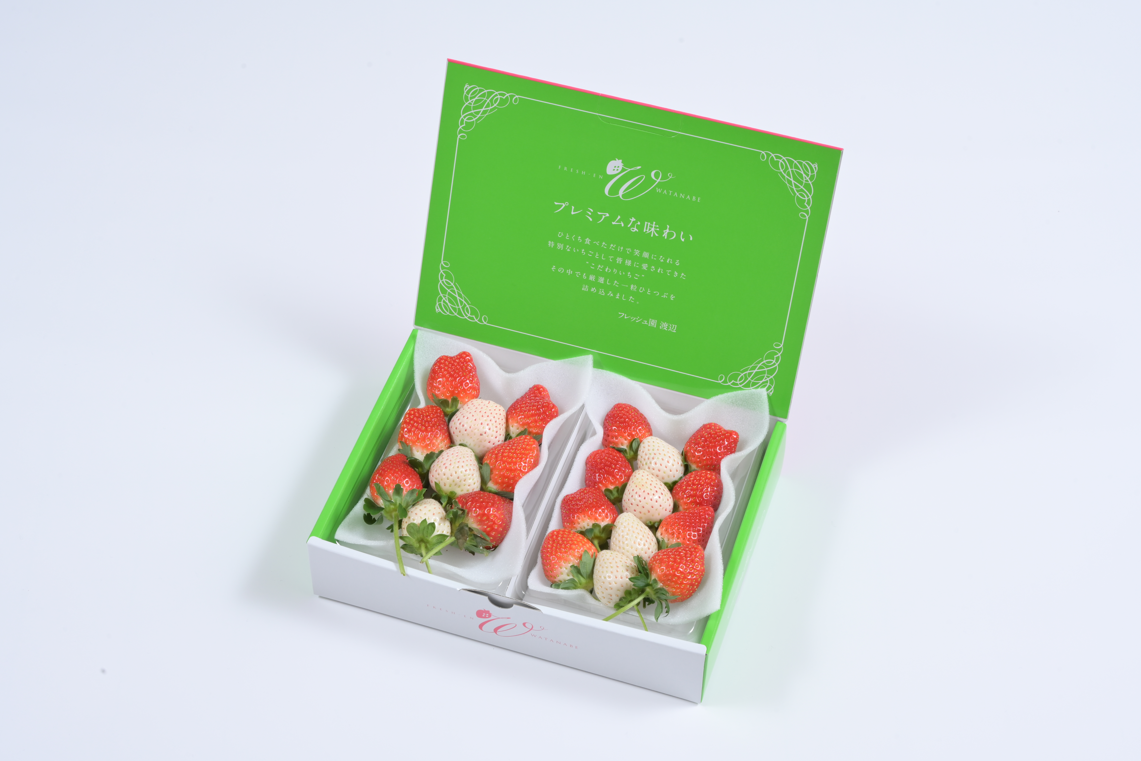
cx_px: 570
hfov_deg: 28.8
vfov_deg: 19.5
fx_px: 2218
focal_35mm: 70
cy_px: 380
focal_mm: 70
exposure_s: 1/100
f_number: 16
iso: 400
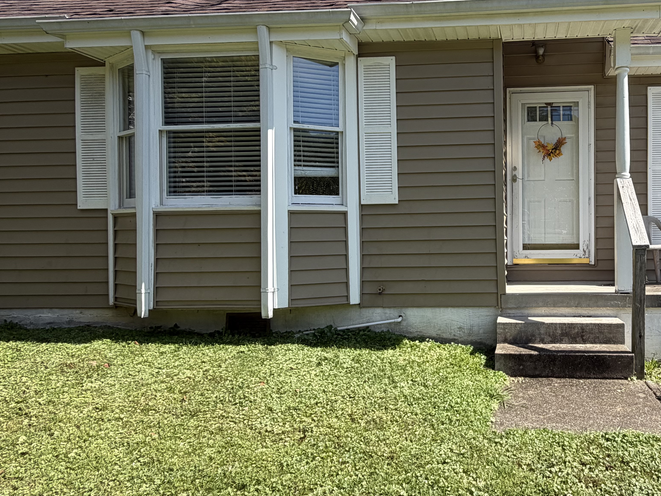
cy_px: 235
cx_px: 495
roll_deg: +0.5
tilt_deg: +0.9
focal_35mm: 26
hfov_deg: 63.4
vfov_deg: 53.0
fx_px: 496
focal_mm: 2.22
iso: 40
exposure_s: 1/770
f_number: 2.2
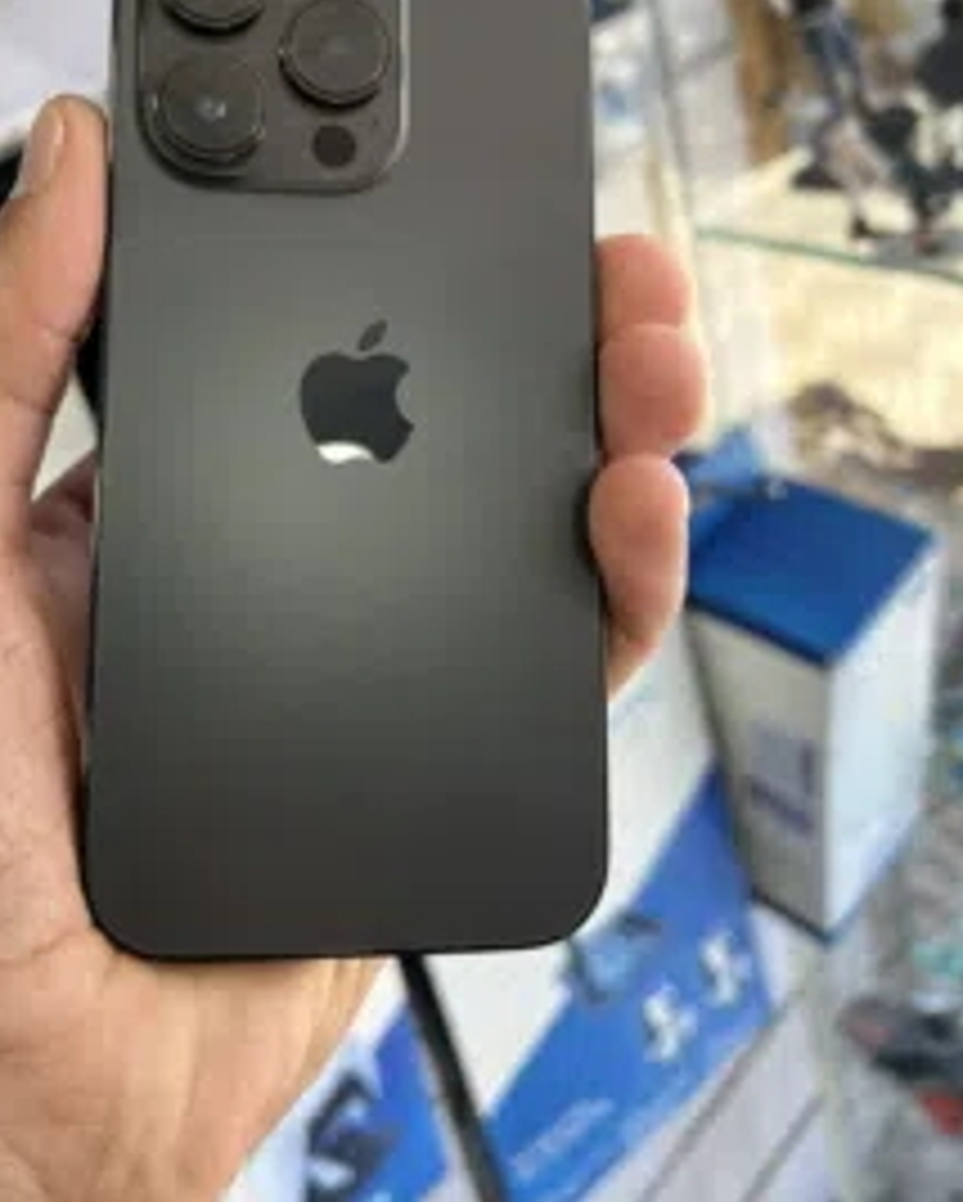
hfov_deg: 39.0
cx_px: 364
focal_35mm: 38
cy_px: 306
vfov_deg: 46.3
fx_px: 1352
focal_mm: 5.7
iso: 32
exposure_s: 1/139
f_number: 1.5
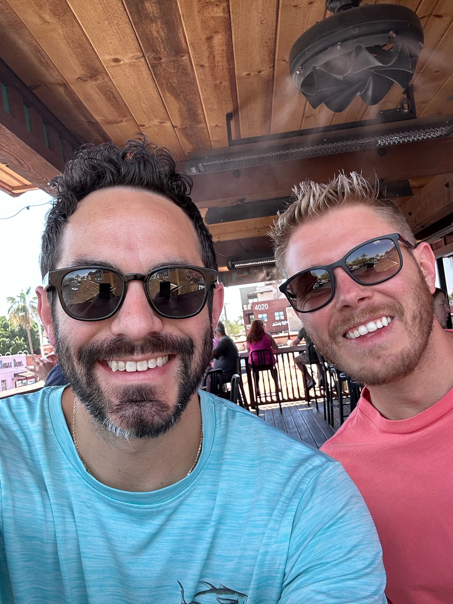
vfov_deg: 60.0
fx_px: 523
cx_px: 226
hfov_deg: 46.8
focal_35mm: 30
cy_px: 302
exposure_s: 1/124
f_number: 1.9
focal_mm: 2.69
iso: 20
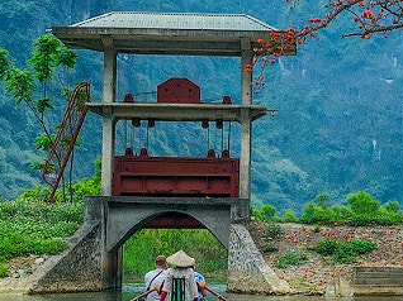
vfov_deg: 9.6
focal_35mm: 155
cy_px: 128
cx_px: 400
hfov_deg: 12.6
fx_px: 1803
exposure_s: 1/320
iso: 800
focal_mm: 32
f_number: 8
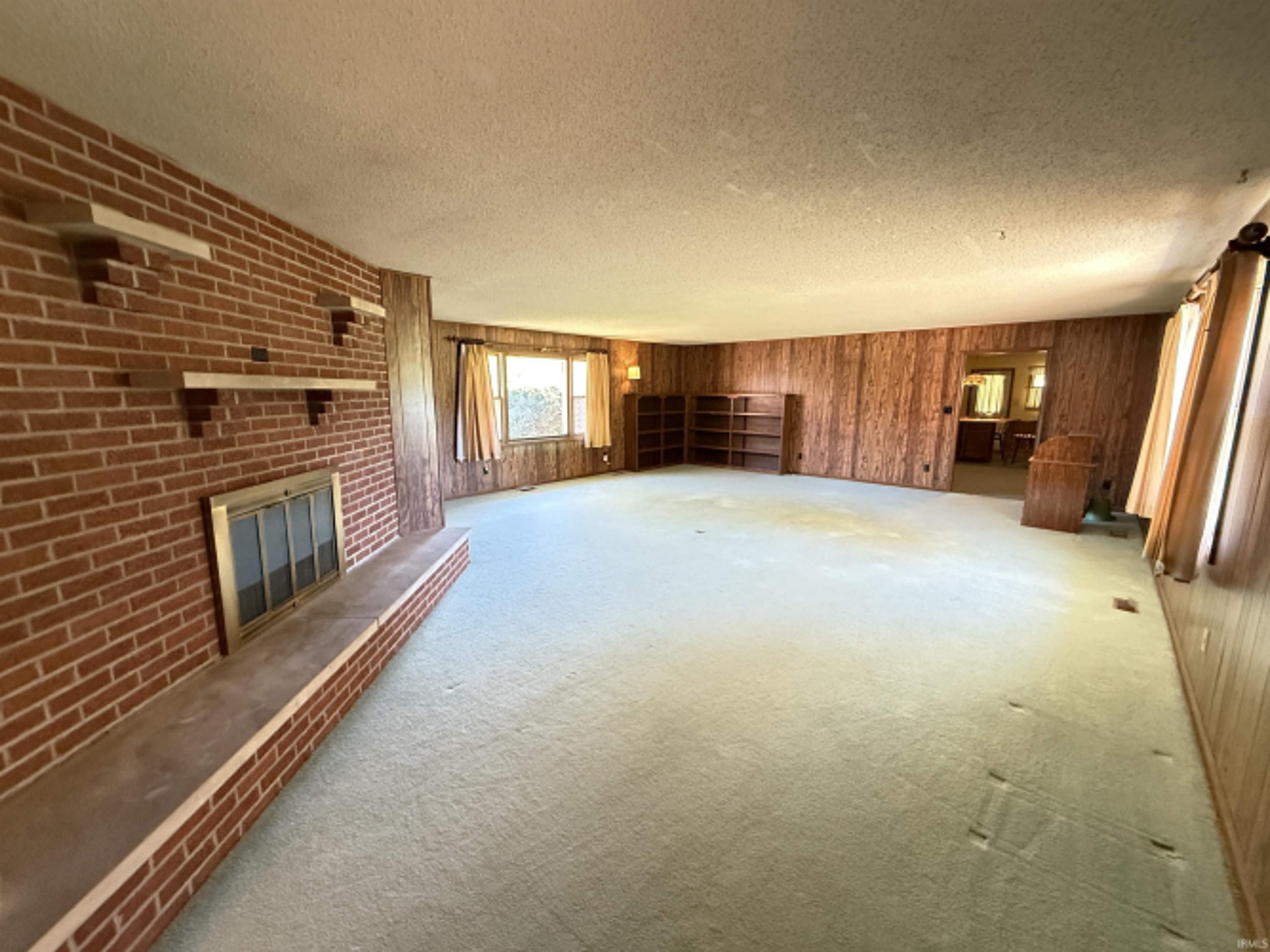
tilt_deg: -9.3
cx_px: 635
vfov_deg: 85.7
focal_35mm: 14
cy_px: 476
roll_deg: -0.3
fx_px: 514
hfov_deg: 102.1
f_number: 2.2
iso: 800
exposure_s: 1/60
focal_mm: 2.22
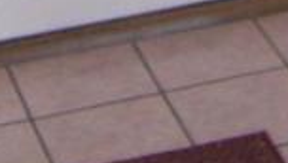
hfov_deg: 8.9
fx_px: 1851
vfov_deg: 4.6
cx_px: 203
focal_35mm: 242
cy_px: -514
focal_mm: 5.5
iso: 140
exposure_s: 1/60
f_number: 2.8
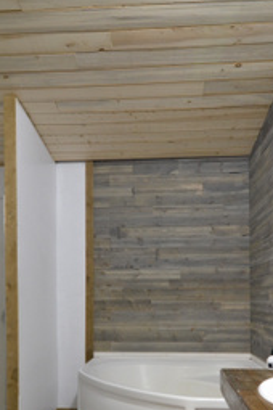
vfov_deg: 56.1
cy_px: 289
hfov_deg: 40.6
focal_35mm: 32
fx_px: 369
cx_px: 140
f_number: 2.8
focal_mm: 11.5
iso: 1100
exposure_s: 1/60
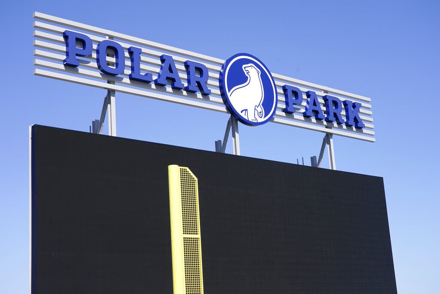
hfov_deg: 35.0
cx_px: 220
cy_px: 147
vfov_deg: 23.8
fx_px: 697
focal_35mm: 57
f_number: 9
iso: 320
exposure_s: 1/800
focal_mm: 57
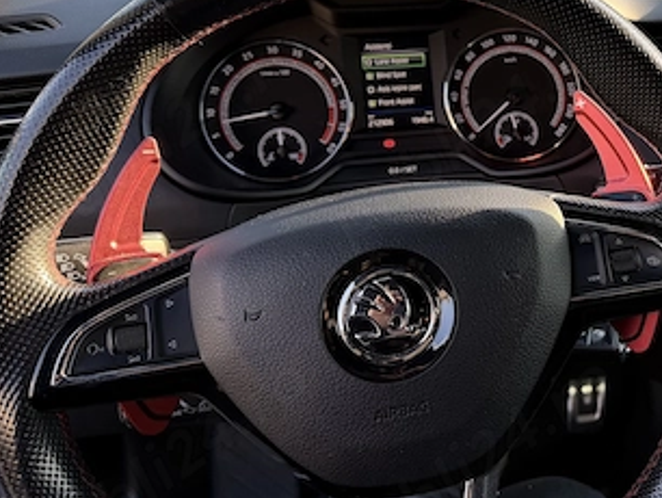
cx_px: 623
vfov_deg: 30.7
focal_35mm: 47
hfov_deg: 37.2
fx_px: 900
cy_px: 160
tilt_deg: -21.4
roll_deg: +0.9
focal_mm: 6.76
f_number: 1.78
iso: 80
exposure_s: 1/133
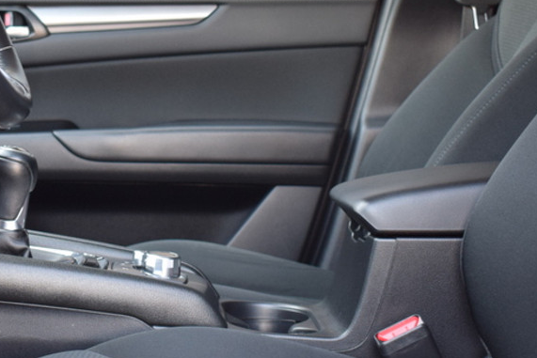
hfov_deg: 20.4
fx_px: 1480
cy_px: 118
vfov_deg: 13.8
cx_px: 133
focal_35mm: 99
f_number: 4
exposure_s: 1/60
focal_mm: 27
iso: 560
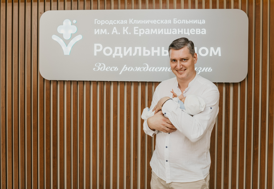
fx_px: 284
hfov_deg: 51.5
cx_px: 142
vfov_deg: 36.7
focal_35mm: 37
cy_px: 75
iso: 200
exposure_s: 1/160
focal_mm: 29
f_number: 4
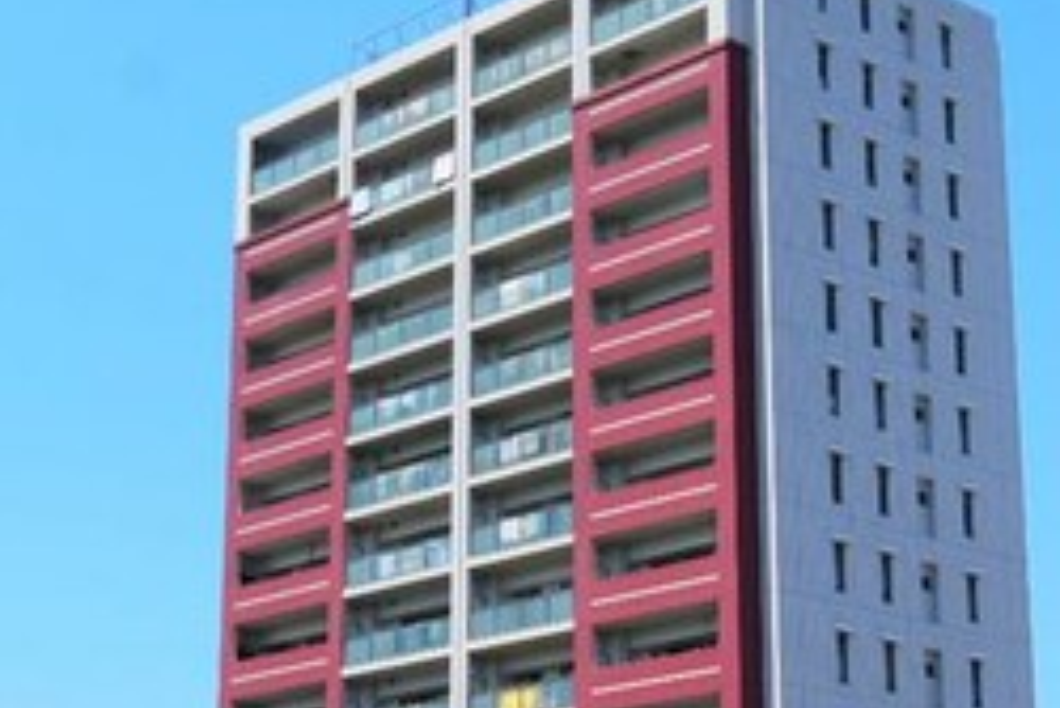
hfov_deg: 23.6
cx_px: 492
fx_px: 2534
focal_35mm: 86
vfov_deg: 15.9
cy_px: 443
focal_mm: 20
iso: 100
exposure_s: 1/400
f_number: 10
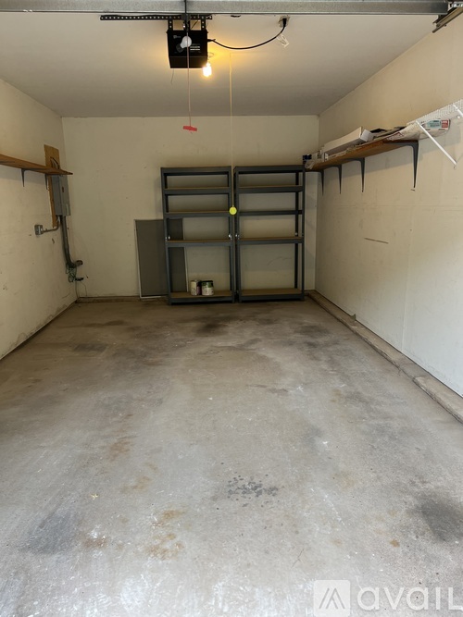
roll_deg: +1.0
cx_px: 232
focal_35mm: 26
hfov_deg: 53.0
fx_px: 464
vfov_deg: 67.3
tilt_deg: -16.1
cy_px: 308
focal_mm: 5.7
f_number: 1.5
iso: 64
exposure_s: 1/121
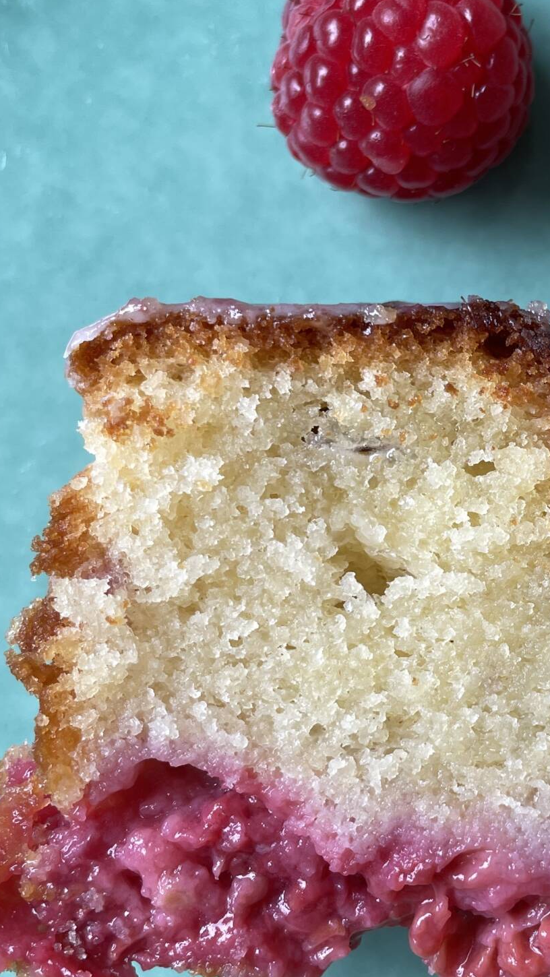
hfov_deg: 22.8
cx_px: 575
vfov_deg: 41.3
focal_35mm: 50
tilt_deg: -83.3
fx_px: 1296
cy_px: 439
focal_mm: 4.2
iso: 40
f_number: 1.6
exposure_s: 1/121
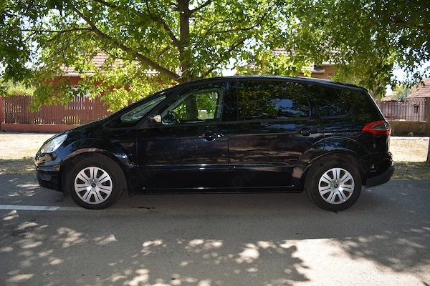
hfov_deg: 61.9
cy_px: 143
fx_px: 358
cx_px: 215
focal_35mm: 30
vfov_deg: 43.6
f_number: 4.5
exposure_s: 1/200
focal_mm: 20
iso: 100
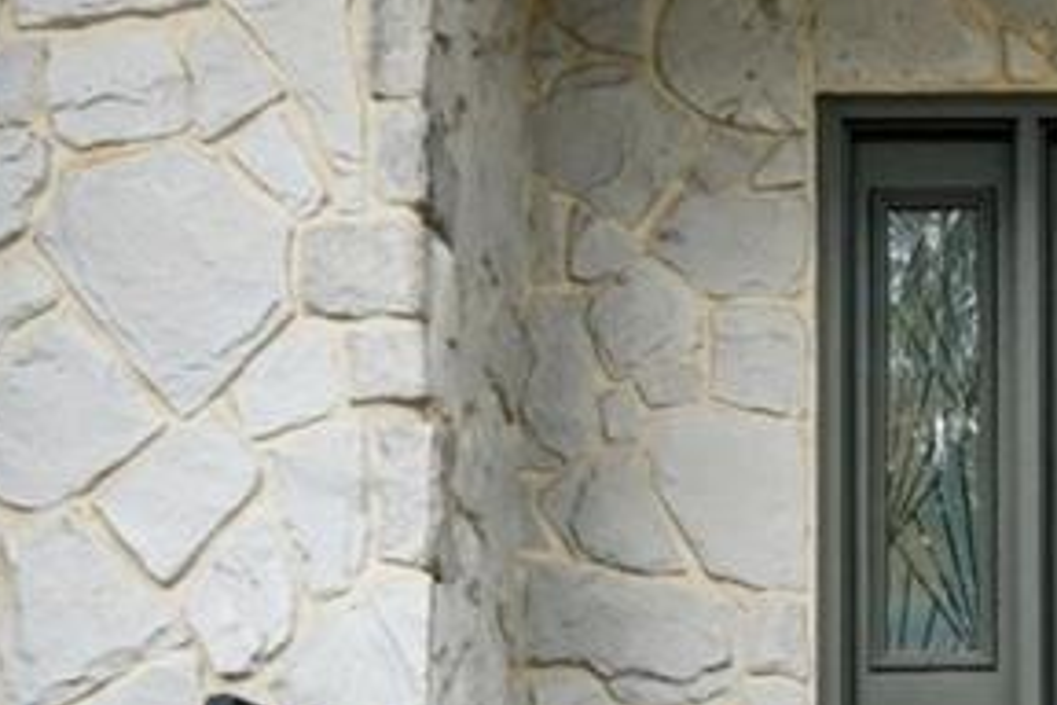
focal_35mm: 128
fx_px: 3758
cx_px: 1090
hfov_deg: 15.7
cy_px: 1070
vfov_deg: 10.3
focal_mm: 24
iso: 400
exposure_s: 1/180
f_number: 8
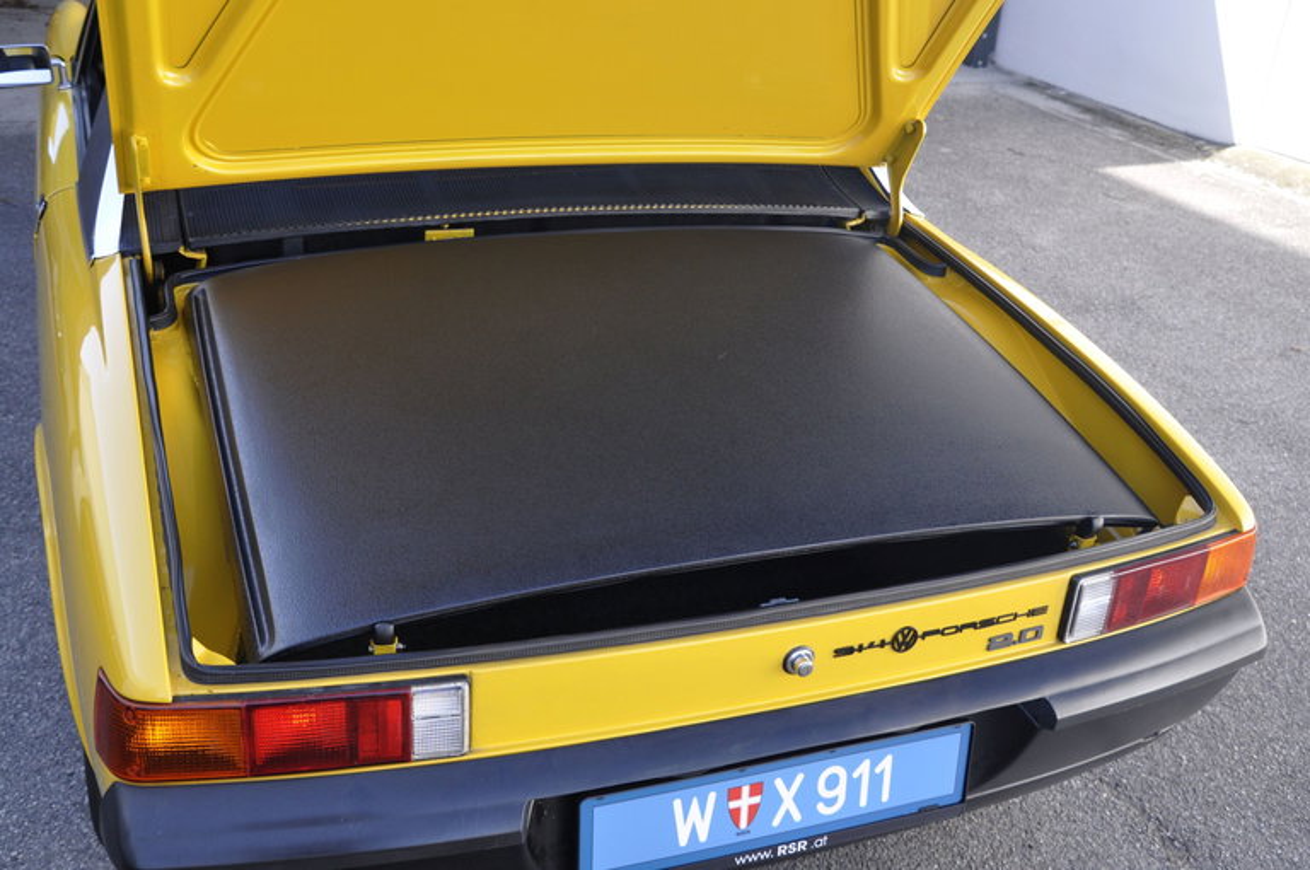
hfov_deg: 53.2
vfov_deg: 36.8
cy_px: 435
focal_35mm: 36
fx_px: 1308
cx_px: 655
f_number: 5.6
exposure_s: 1/125
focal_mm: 24
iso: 500
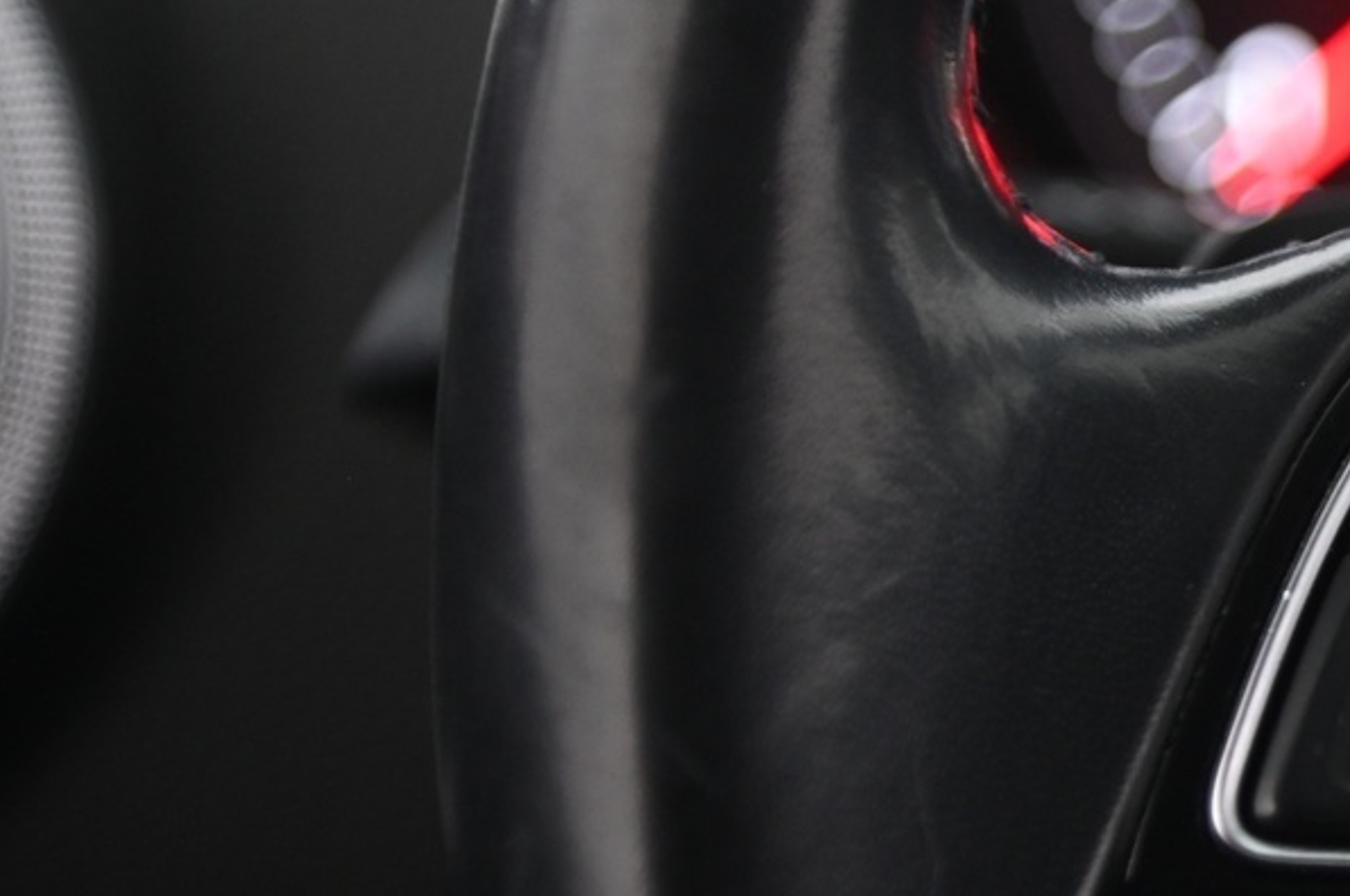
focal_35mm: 327
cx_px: 1678
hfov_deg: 6.3
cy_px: 708
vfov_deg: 4.2
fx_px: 12249
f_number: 4
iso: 2000
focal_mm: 120
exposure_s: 1/15
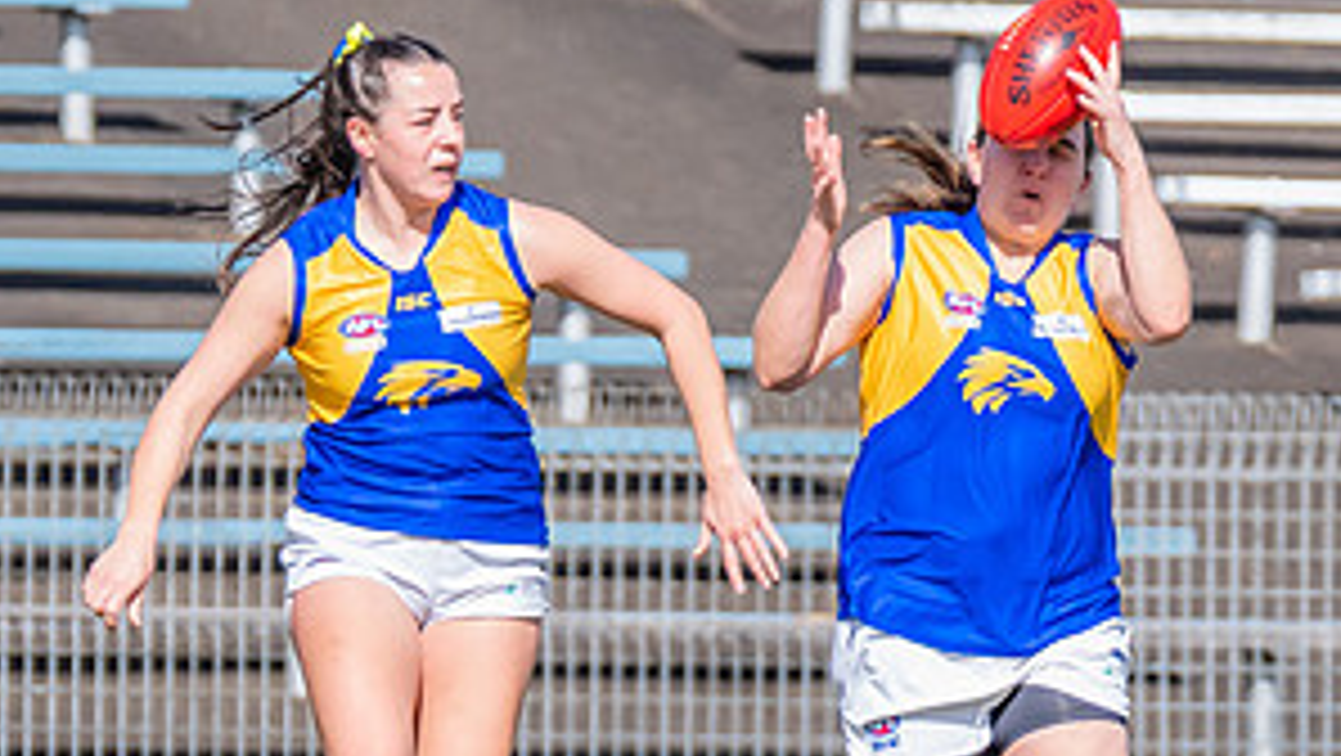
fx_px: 63363
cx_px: 436
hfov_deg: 1.2
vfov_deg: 0.7
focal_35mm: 1781
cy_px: 933
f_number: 9
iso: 800
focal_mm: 500
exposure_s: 1/1600
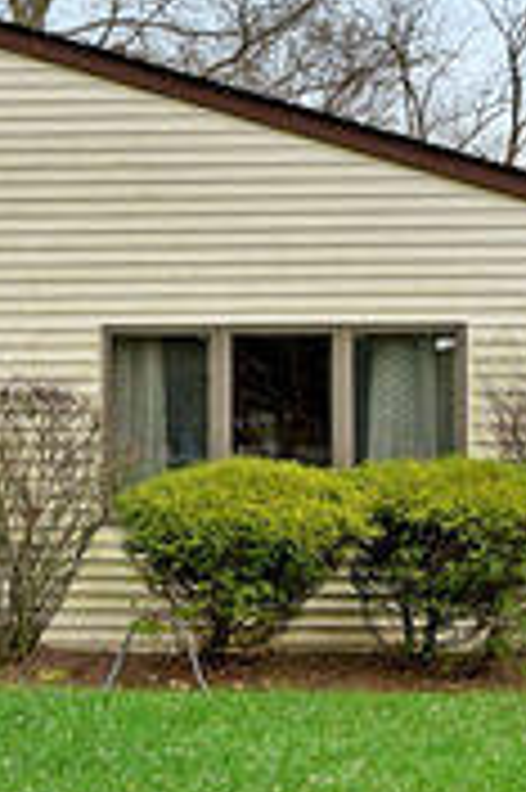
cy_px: 448
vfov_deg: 22.4
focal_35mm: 91
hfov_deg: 13.3
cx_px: -468
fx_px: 1998
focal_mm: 16
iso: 200
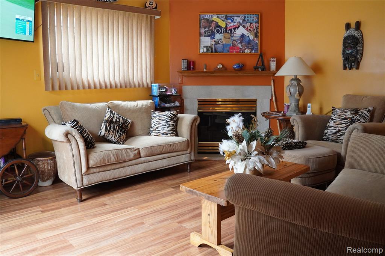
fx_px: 306
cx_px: 192
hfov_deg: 64.3
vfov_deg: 45.4
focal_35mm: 29
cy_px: 128
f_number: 9
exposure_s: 1/30
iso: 3200
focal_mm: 19.1
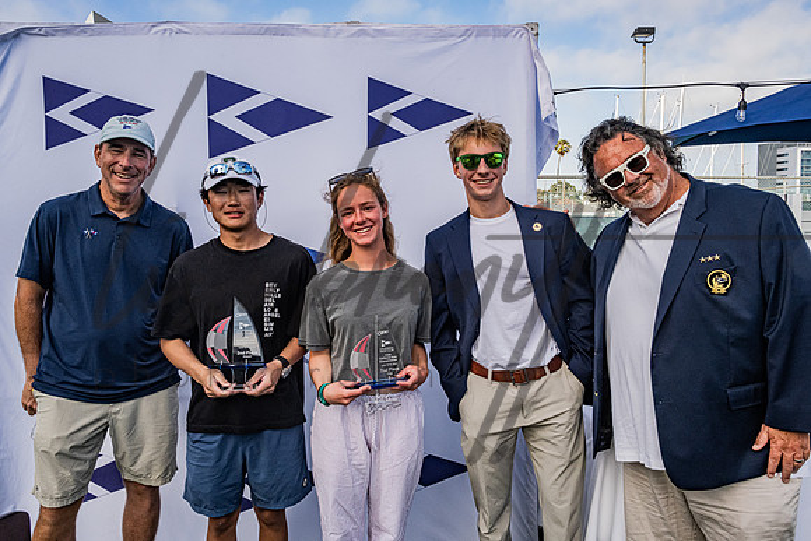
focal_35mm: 29
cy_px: 258
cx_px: 386
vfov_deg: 44.5
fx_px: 661
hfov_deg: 63.0
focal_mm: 28
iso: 1600
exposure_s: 1/800
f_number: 14
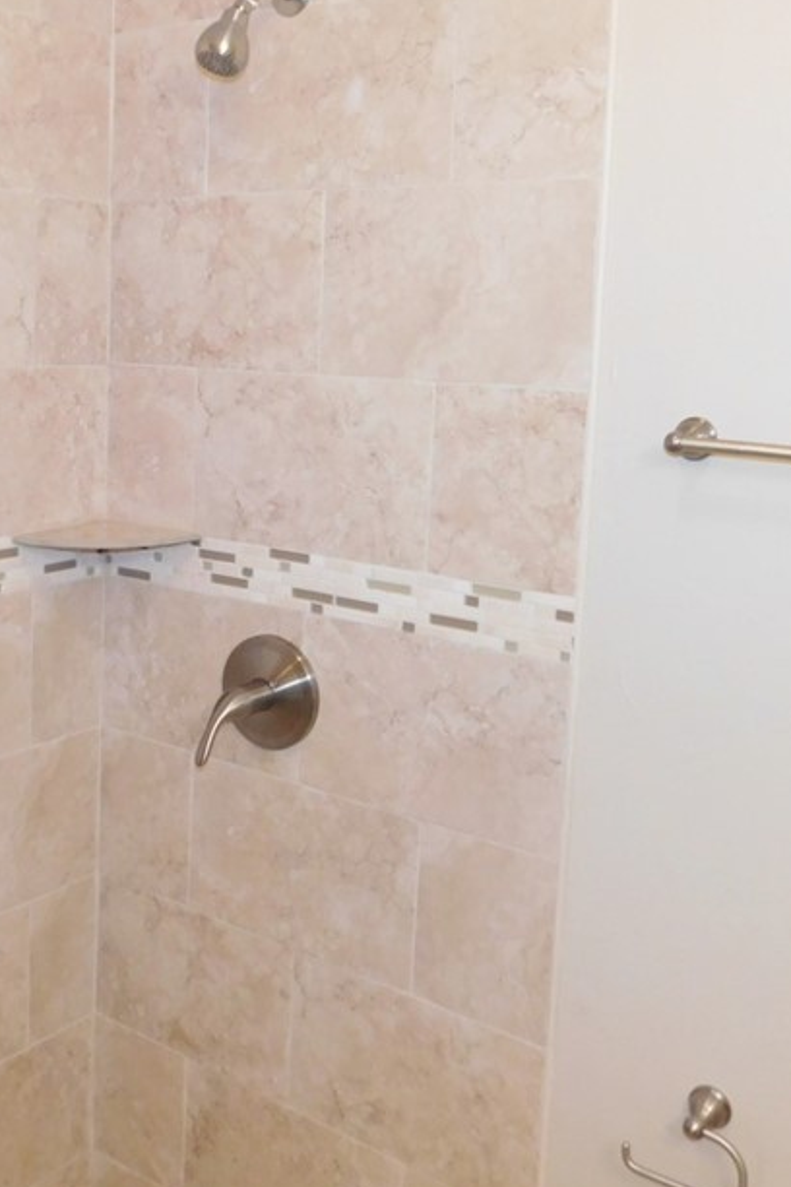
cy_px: 469
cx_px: 200
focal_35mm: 40
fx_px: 1318
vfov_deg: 48.1
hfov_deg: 32.8
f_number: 3
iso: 250
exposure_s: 1/30
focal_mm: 4
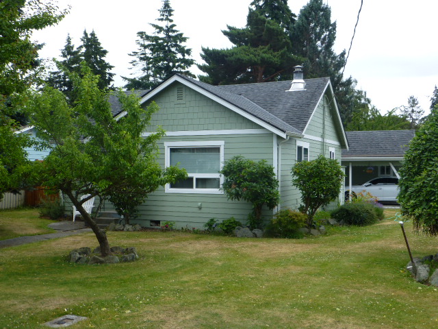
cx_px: 219
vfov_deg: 35.1
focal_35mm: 41
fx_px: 519
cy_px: 164
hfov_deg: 45.8
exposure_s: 1/400
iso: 100
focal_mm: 7.4
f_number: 3.9
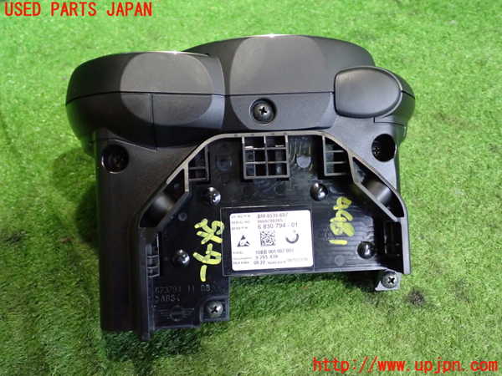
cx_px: 251
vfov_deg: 39.7
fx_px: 522
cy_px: 188
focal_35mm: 36
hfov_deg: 51.4
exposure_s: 1/25
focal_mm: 6.37
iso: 1000
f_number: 2.5
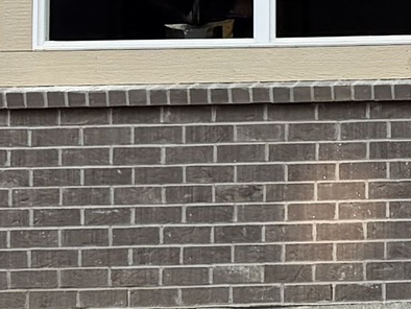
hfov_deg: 9.4
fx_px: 2222
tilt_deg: +2.9
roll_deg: +1.4
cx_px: 991
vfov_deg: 7.9
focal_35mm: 187
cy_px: -23
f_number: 1.78
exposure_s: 1/1174
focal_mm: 6.76
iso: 80
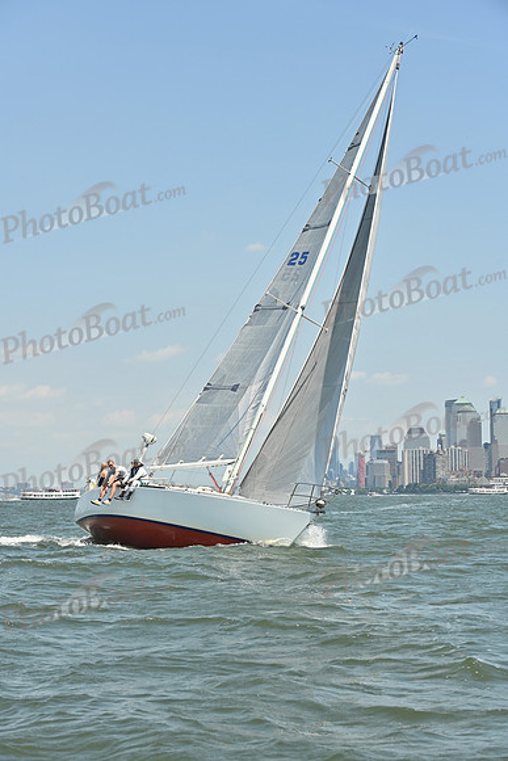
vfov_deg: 28.8
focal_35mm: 70
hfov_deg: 19.5
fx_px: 1481
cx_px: 254
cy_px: 380
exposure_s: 1/1250
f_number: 7.1
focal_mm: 70
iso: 320
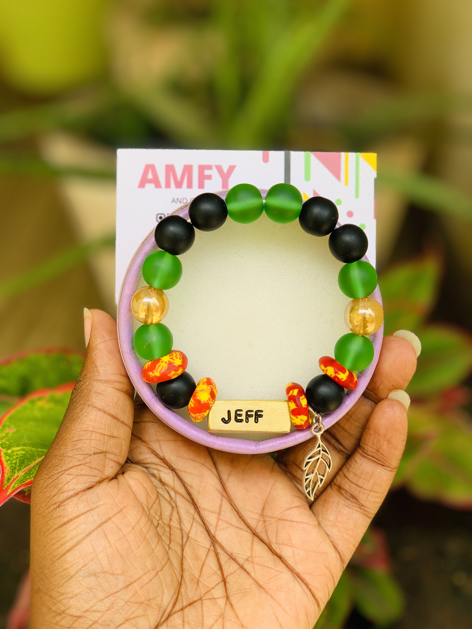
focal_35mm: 52
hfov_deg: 28.0
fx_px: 945
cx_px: 236
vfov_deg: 36.8
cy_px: 314
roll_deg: -1.4
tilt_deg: -27.1
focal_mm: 6
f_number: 2.4
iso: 16
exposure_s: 1/165
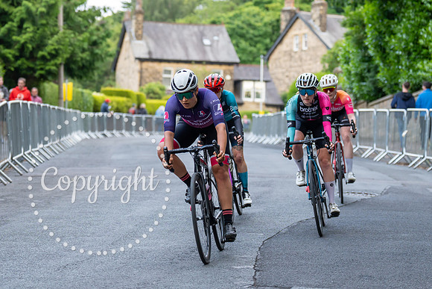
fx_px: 1549
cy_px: 111
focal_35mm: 129
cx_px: 140
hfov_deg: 15.8
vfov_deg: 10.6
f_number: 2.8
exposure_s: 1/500
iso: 640
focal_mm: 83
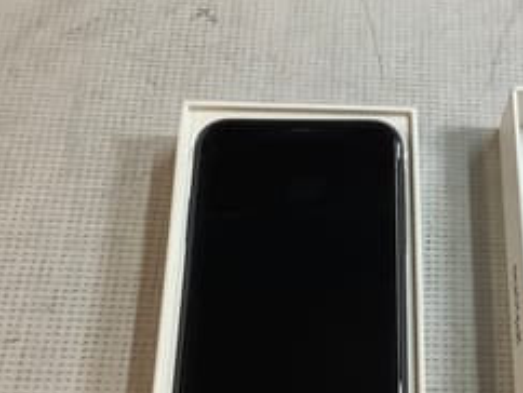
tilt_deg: -62.8
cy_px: 245
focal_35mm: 64
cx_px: 400
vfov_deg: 22.9
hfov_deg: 29.7
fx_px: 968
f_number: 2.4
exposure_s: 1/50
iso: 80
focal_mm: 3.3
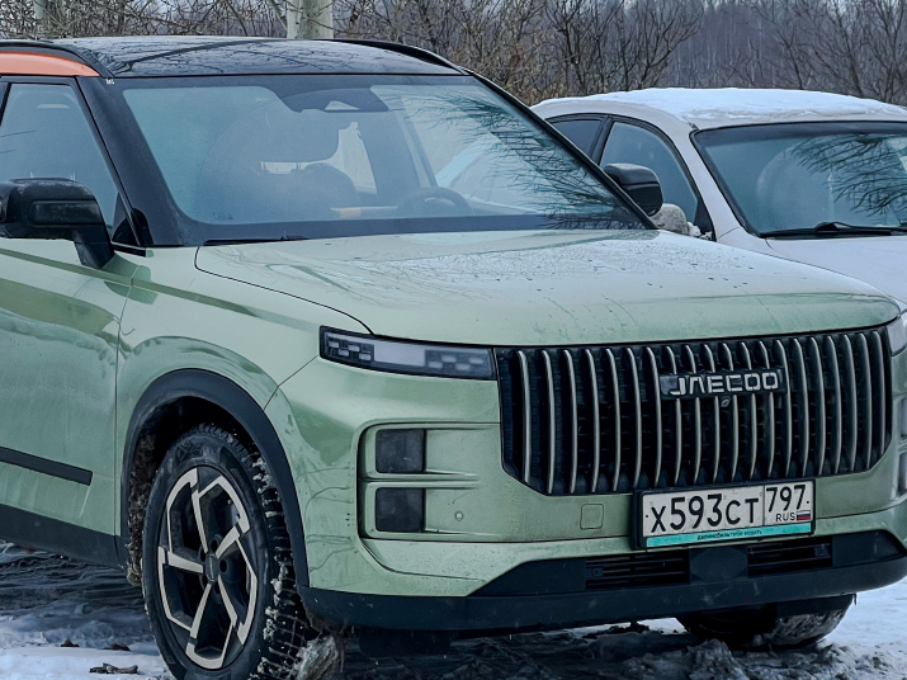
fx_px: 3668
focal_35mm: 140
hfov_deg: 14.1
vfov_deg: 10.6
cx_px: 340
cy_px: 248
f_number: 2.8
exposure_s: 1/203
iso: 32
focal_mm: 9
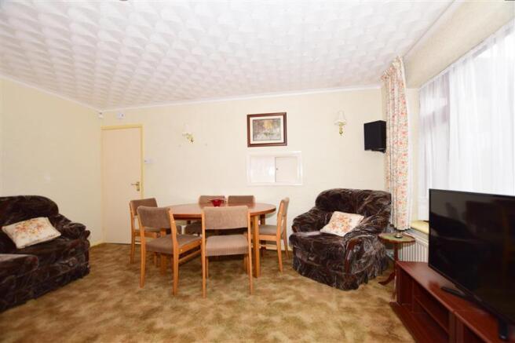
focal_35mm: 15
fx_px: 215
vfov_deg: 77.3
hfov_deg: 100.4
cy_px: 172
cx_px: 258
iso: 200
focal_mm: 10
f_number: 5
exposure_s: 1/100
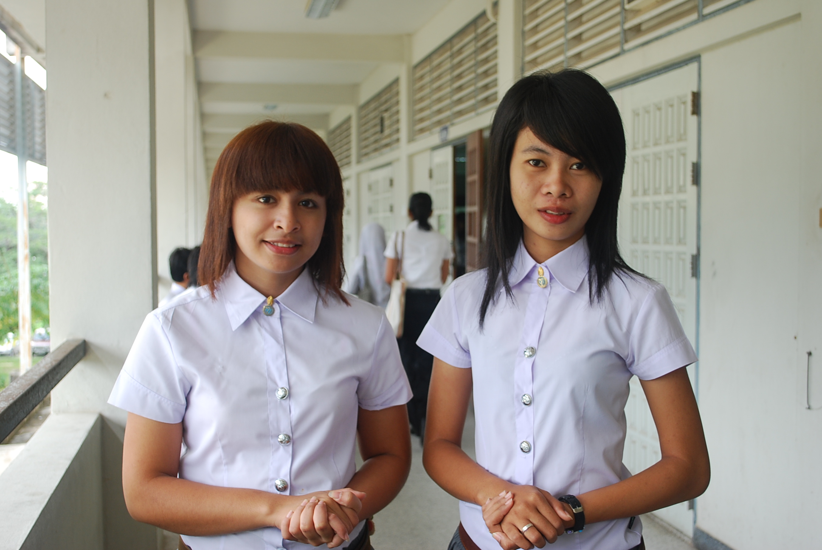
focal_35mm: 45
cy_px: 275
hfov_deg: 43.6
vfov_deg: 29.9
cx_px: 411
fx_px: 1029
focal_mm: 30
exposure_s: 1/25
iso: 200
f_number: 4.8
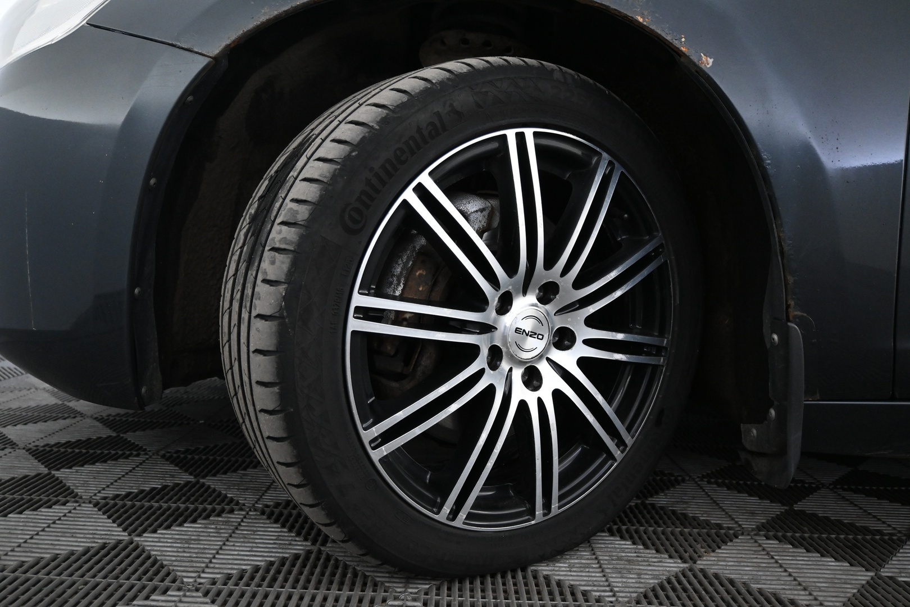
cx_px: 455
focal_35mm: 29
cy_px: 304
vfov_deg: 44.6
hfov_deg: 63.2
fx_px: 739
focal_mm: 19.5
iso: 2200
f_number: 3.8
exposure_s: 1/30
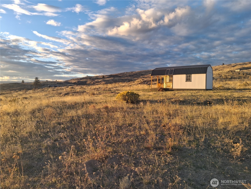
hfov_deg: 65.3
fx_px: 196
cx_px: 126
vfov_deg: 51.4
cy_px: 94
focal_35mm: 27
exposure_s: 1/120
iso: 25
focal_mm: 4
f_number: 1.8
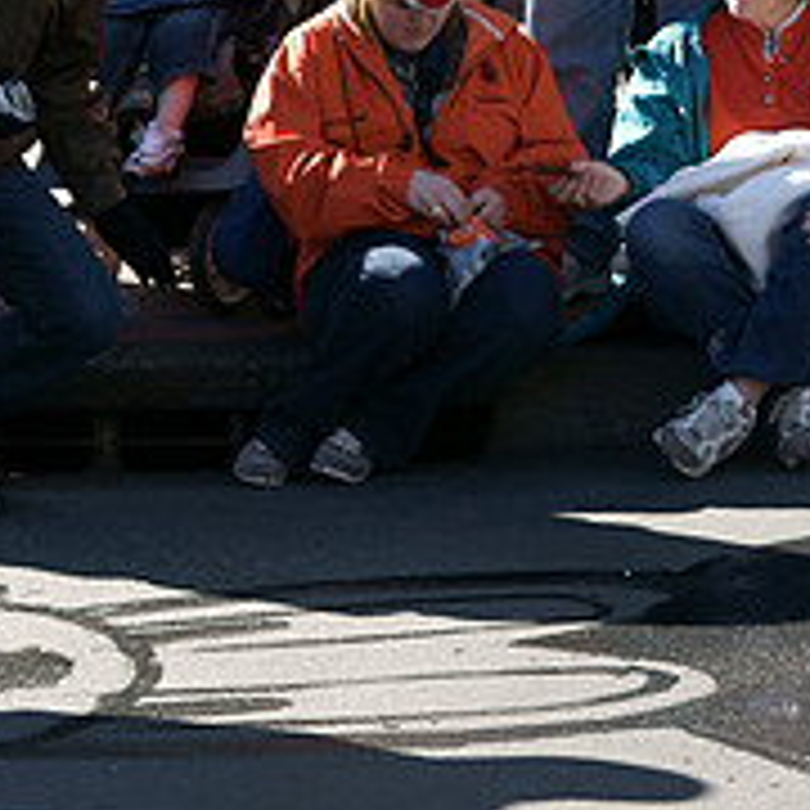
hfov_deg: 8.5
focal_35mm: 206
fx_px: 5454
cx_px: 558
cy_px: 677
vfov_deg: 8.5
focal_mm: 50
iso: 100
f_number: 2.8
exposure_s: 1/640
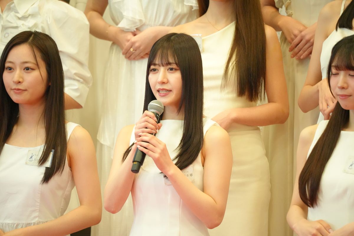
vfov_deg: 2.7
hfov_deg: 4.1
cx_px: 177
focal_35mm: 500
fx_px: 4916
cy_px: 118
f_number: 6.7
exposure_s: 1/100
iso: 6400
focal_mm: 500
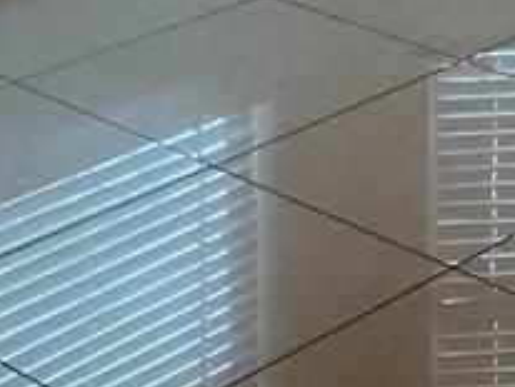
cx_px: 858
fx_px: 2145
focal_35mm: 144
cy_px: -524
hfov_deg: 12.7
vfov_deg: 9.3
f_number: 1.8
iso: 80
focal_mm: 3
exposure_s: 1/60
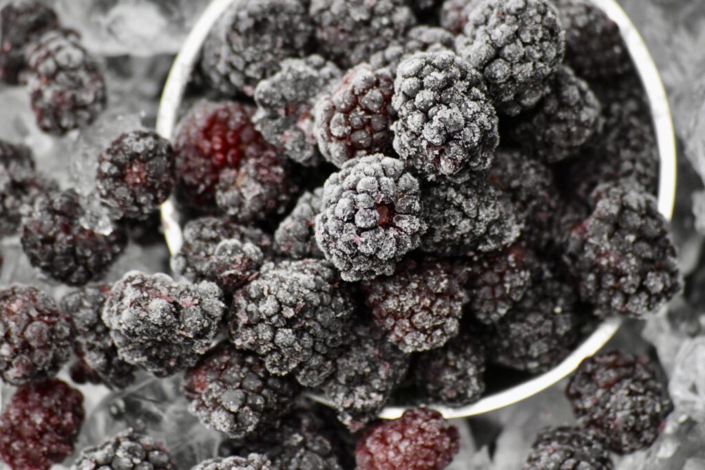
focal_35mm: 262
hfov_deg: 7.8
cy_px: 235
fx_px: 5141
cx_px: 352
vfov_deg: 5.2
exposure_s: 1/500
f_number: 5.3
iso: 2200
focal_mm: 175
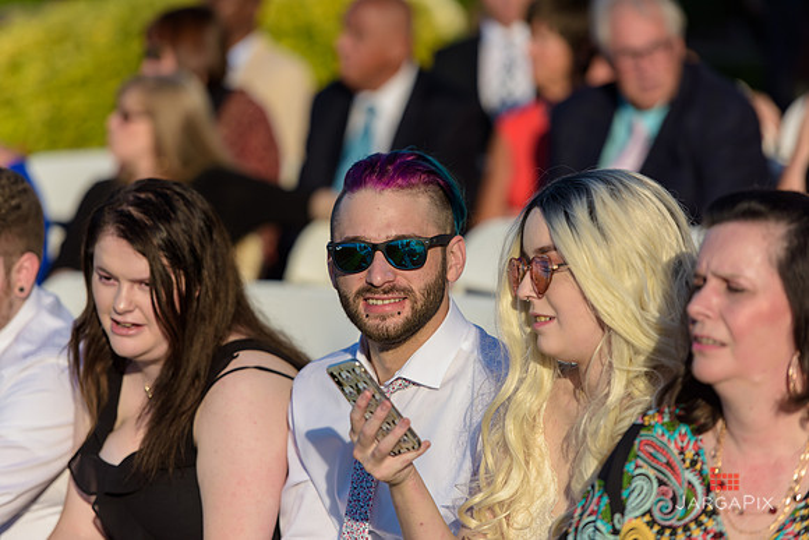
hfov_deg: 11.7
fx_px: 3933
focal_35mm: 175
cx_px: 404
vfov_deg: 7.9
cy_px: 270
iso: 200
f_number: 3.2
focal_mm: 175
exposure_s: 1/3200
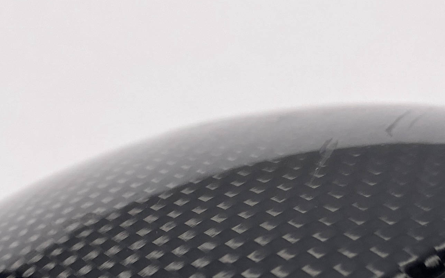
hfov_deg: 24.6
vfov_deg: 14.6
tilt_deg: -55.8
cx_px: 97
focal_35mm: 83
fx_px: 1007
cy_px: 421
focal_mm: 4.25
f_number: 1.8
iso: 32
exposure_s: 1/793
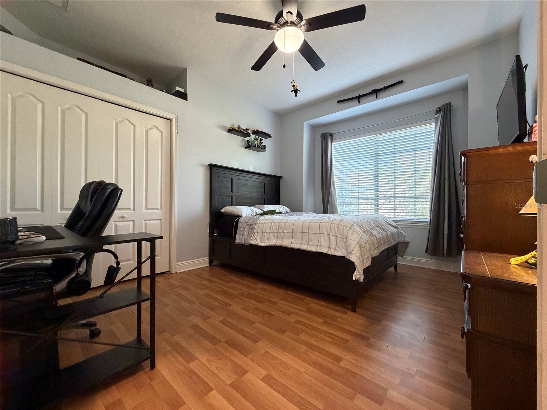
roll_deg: +0.0
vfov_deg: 85.7
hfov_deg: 102.1
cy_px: 205
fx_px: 221
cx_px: 274
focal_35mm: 14
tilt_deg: -0.1
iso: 500
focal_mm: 2.22
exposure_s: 1/60
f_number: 2.2
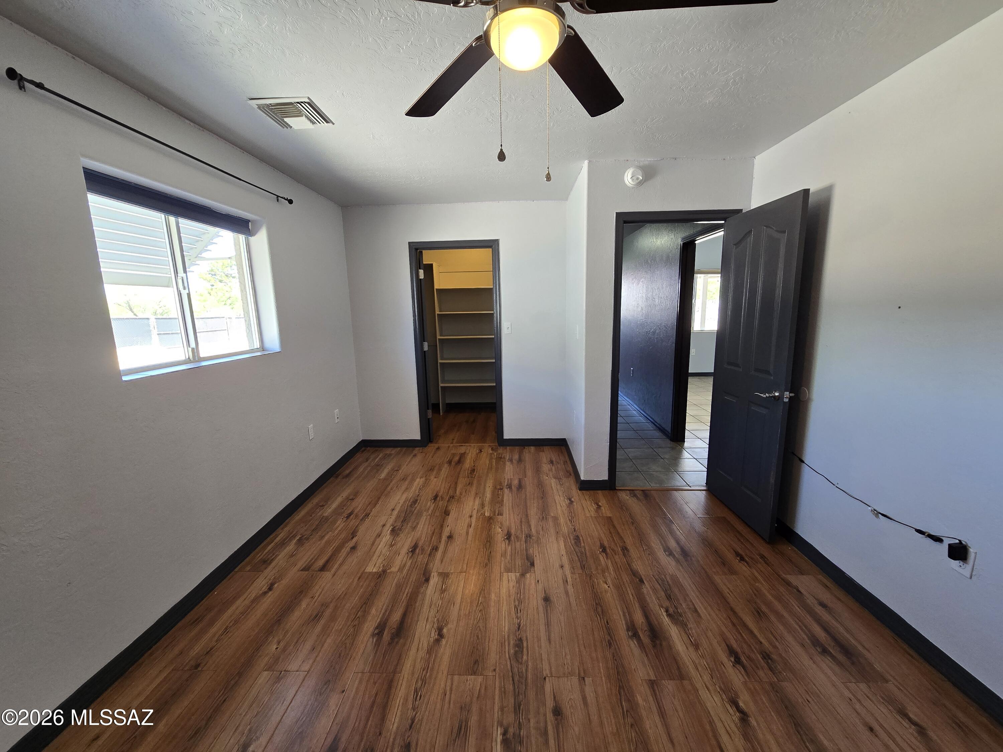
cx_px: 502
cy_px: 376
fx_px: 377
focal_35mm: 13
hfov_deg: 106.2
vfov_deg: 89.9
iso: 125
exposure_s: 1/60
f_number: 2.2
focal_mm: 2.2
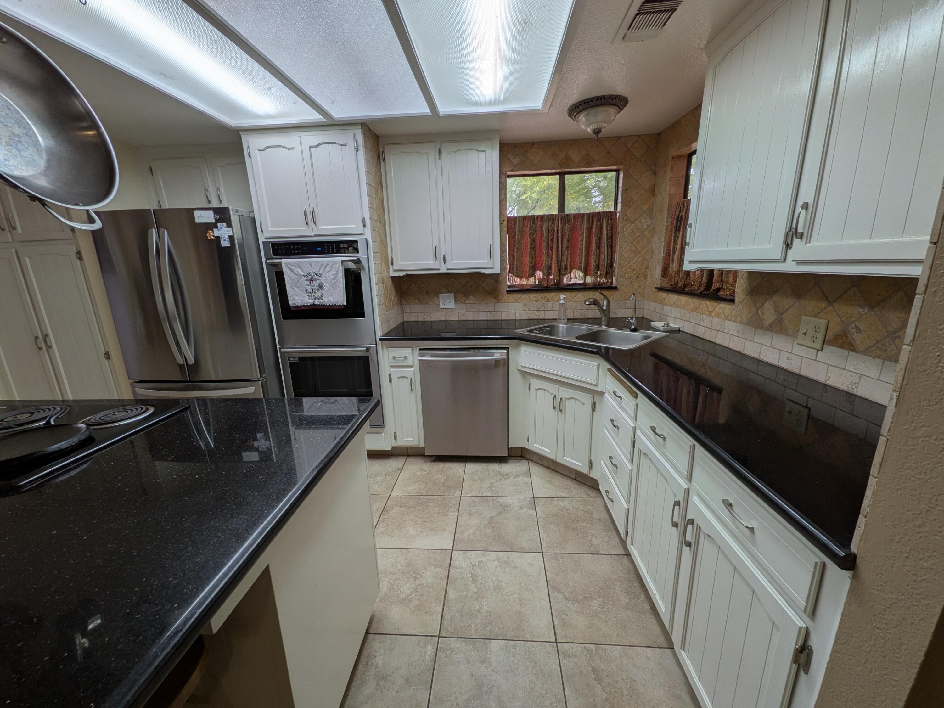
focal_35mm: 14
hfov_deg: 102.1
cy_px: 354
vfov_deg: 85.7
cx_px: 472
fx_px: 382
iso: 40
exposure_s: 1/120
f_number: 2.2
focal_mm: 1.85
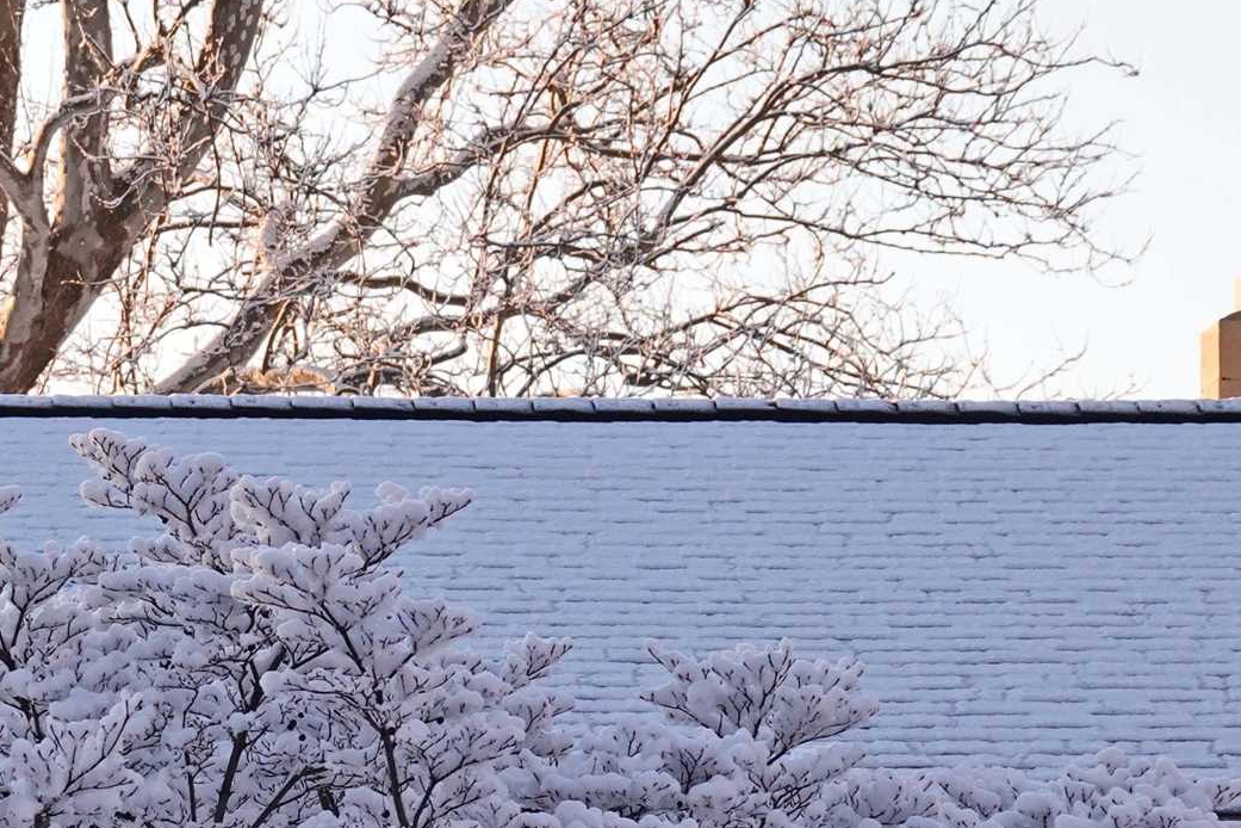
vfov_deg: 5.7
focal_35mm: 239
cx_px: -123
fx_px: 8238
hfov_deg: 8.5
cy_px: 1112
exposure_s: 1/640
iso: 400
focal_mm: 29.69
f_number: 3.5
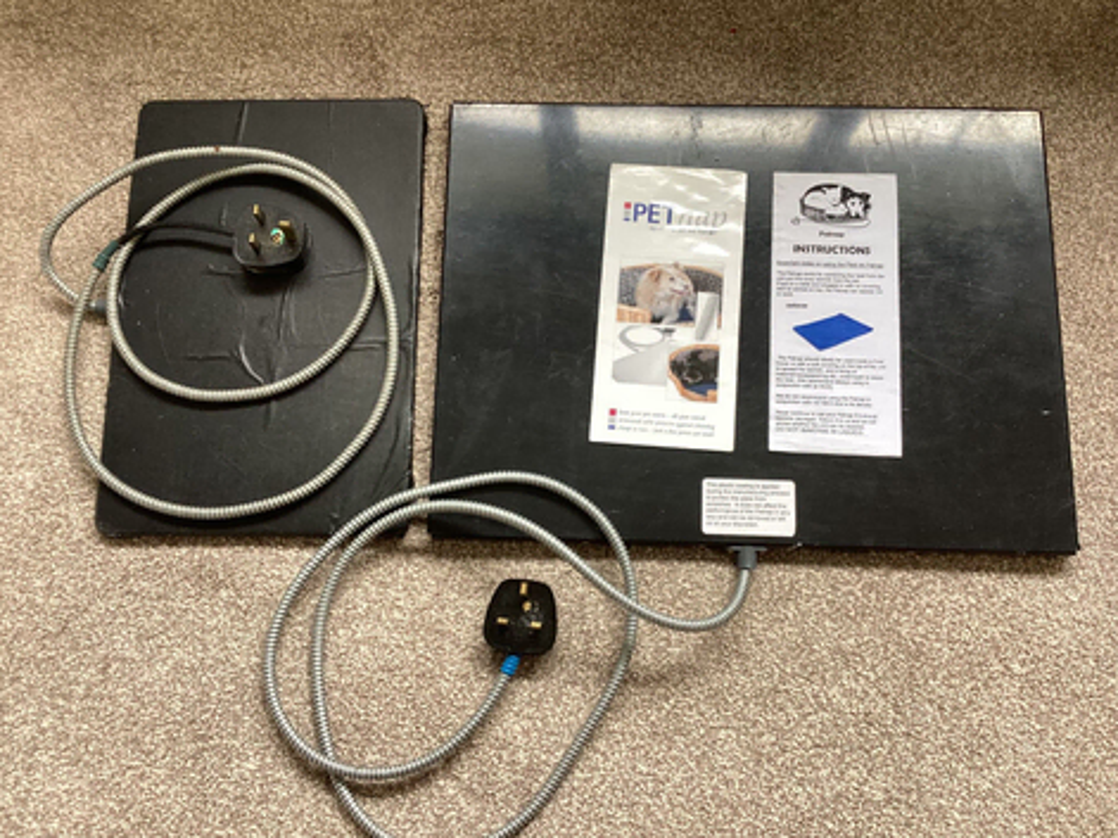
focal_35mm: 31
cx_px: 559
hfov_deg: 58.4
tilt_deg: -77.0
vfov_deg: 45.4
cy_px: 419
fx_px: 1001
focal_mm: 3.3
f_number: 2.4
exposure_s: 1/60
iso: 64
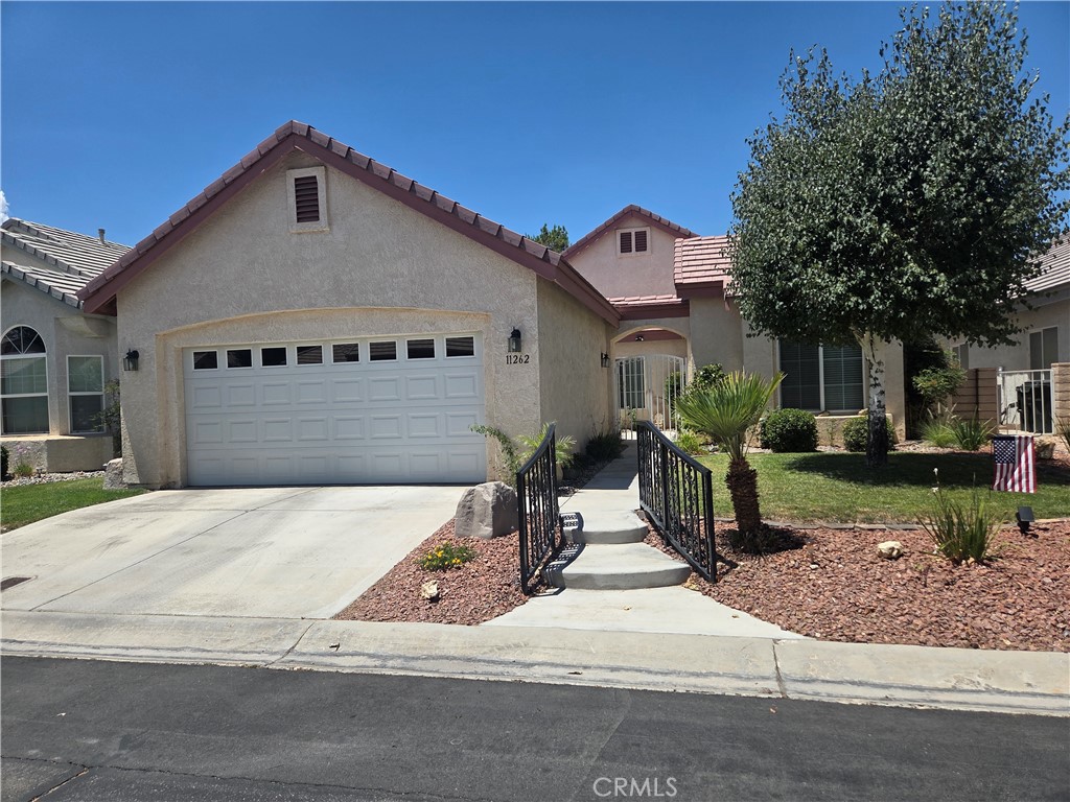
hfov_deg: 73.9
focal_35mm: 23
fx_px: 711
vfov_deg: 58.9
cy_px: 401
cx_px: 535
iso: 80
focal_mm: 5.4
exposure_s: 1/6412
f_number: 1.8
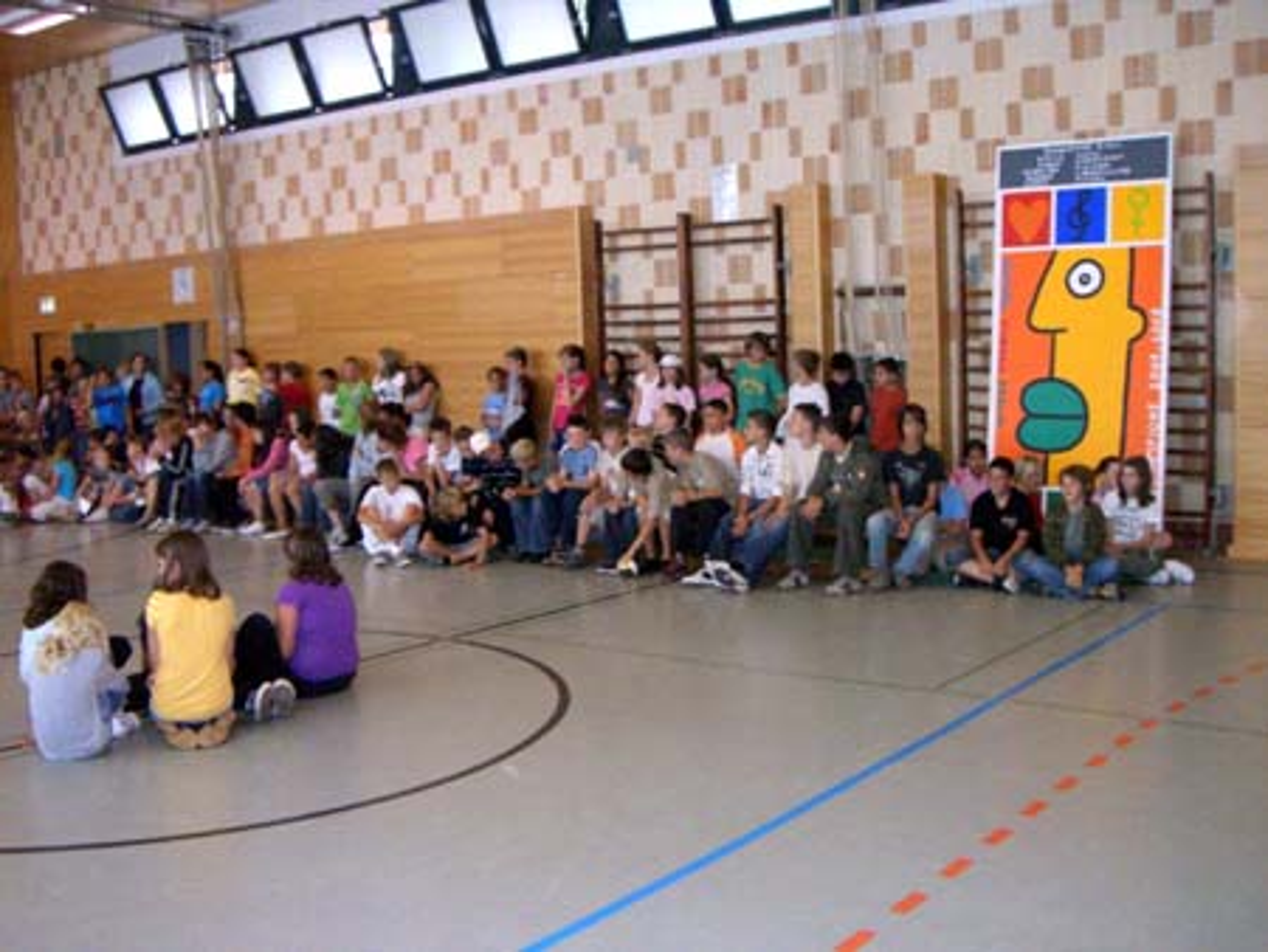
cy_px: 476
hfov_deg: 49.0
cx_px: 634
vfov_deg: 37.8
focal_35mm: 38
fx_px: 1393
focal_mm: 6.2
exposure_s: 1/250
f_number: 2.7
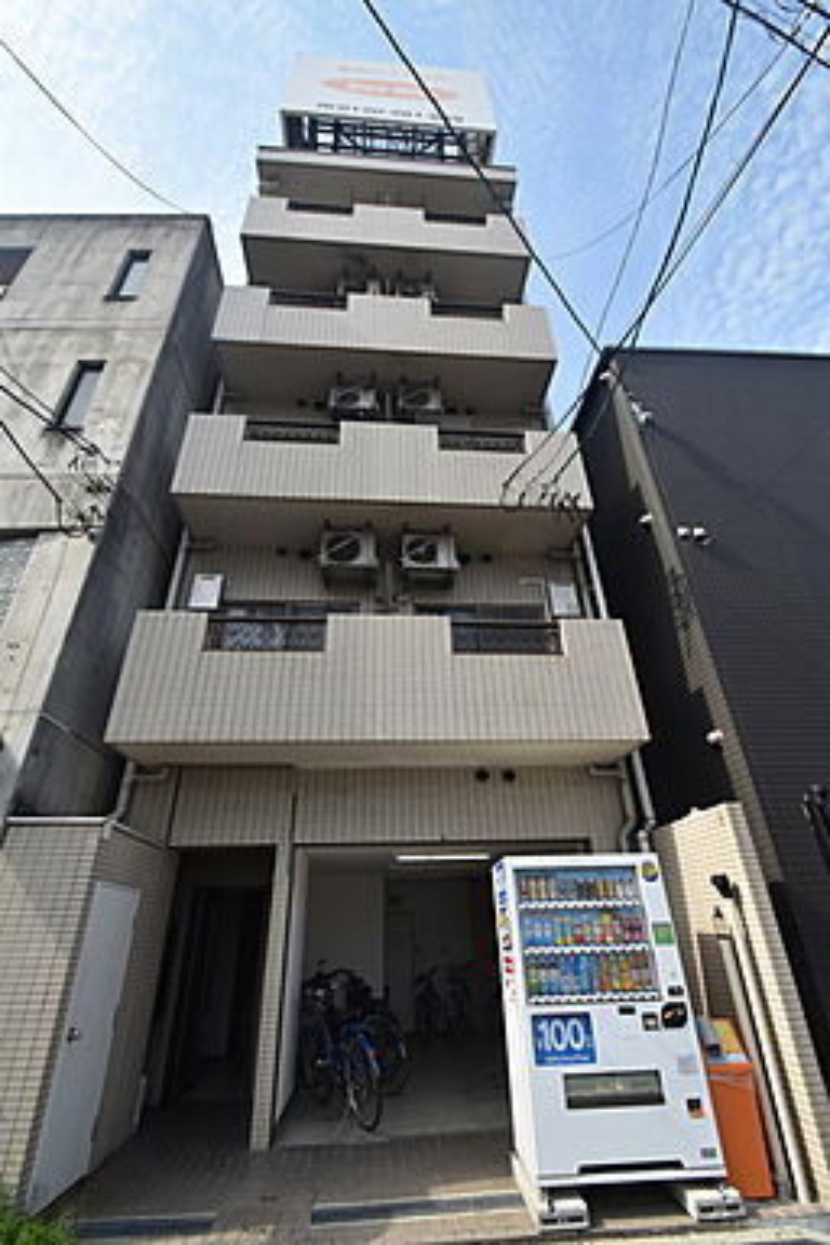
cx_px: 415
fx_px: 519
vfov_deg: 100.4
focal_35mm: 15
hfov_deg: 77.3
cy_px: 622
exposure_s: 1/250
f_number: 8
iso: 180
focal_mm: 10
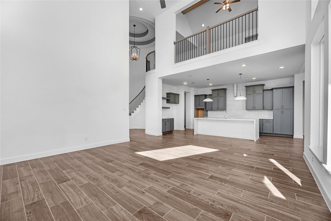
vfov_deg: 81.2
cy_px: 110
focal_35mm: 14
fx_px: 129
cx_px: 166
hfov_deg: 104.2
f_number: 9
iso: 250
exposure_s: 1/80
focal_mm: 14
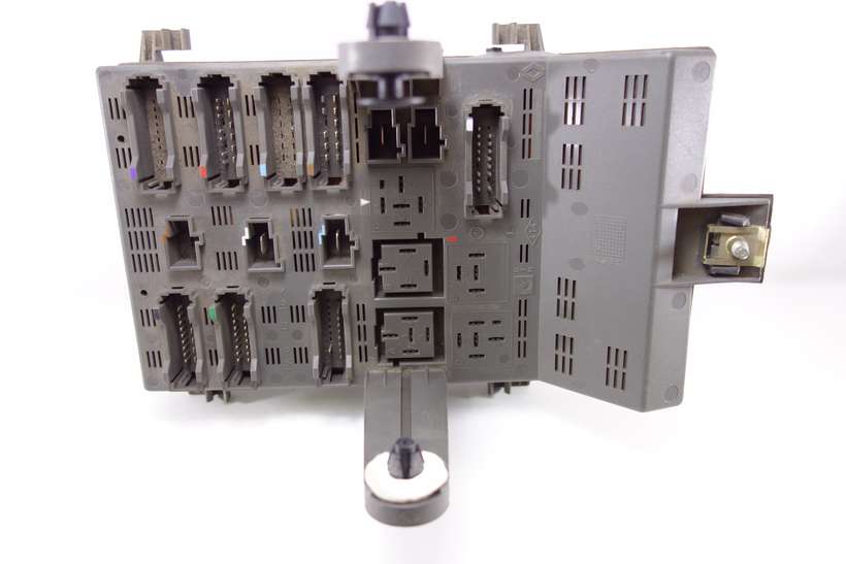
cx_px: 423
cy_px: 282
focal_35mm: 28
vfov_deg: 46.4
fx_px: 658
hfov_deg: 65.5
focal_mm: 10.4
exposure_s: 1/50
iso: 125
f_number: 1.8
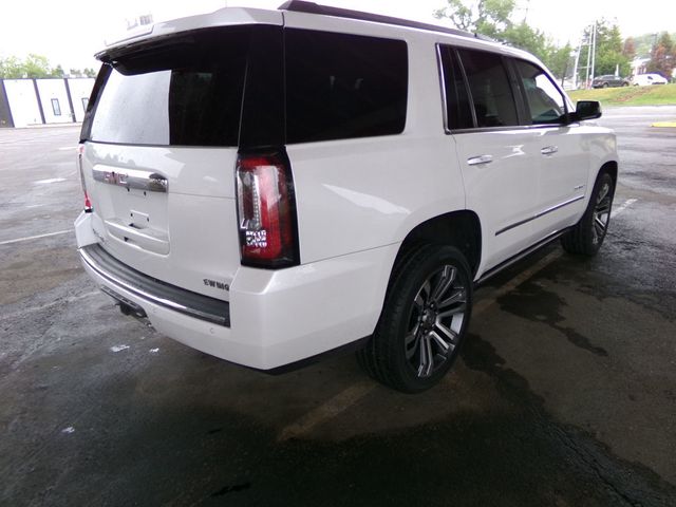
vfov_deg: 56.8
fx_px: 469
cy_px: 254
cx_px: 338
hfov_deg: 71.6
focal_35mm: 24
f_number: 3.7
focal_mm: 4.3
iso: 119
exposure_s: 1/60
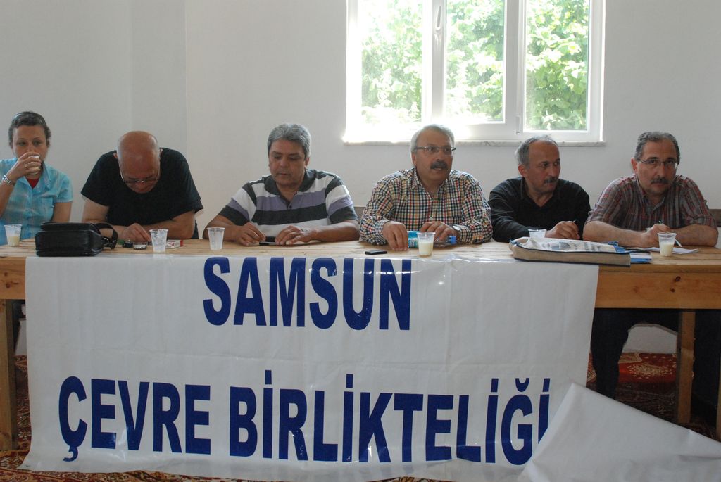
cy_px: 241
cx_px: 360
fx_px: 842
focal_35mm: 42
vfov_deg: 32.0
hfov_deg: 46.4
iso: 1600
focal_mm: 28
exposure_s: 1/200
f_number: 5.6
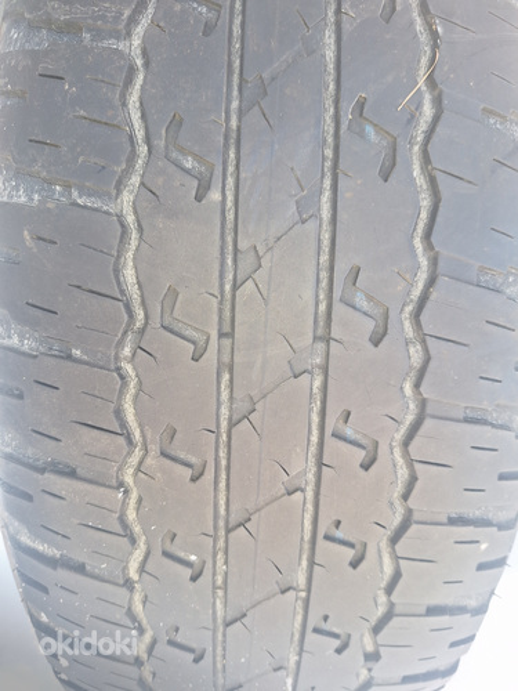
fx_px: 459
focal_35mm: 23
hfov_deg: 58.9
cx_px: 259
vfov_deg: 73.9
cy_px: 346
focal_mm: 5.54
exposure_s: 1/121
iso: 40
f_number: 1.8
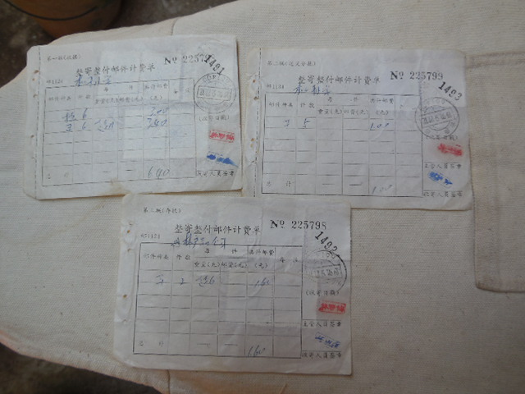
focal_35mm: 30
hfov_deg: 60.0
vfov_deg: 46.8
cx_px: 262
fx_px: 455
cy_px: 197
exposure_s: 1/250
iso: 125
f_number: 3.2
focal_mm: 5.3
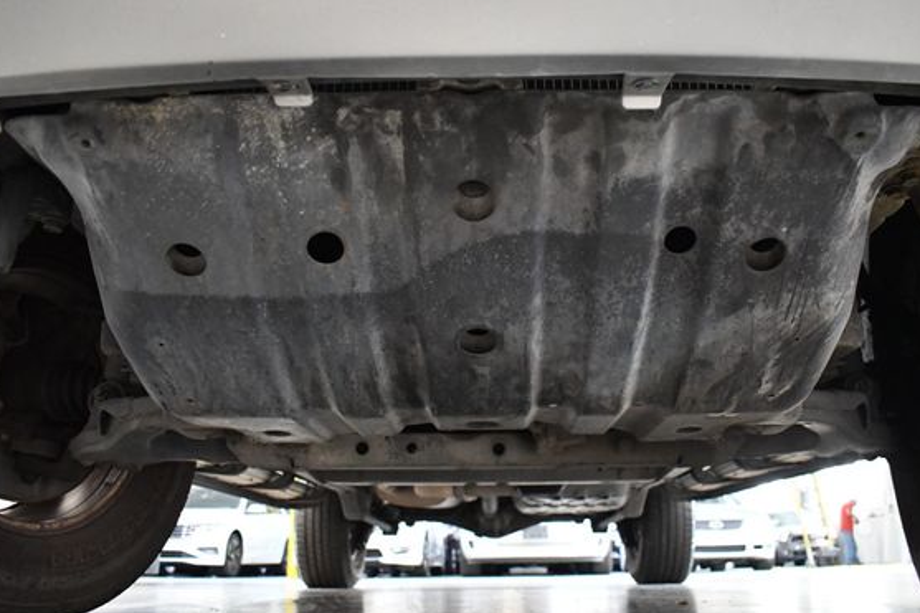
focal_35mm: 31
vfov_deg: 42.3
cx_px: 491
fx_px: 792
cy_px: 326
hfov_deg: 60.2
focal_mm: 18
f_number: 3.5
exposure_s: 1/60
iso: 5000
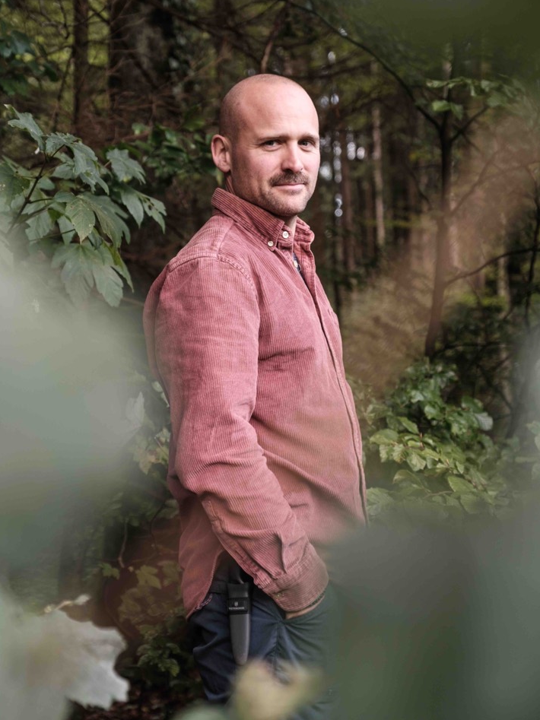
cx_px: 272
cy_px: 310
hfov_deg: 21.6
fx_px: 1415
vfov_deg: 28.5
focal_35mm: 68
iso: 200
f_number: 3.2
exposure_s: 1/125
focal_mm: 41.4
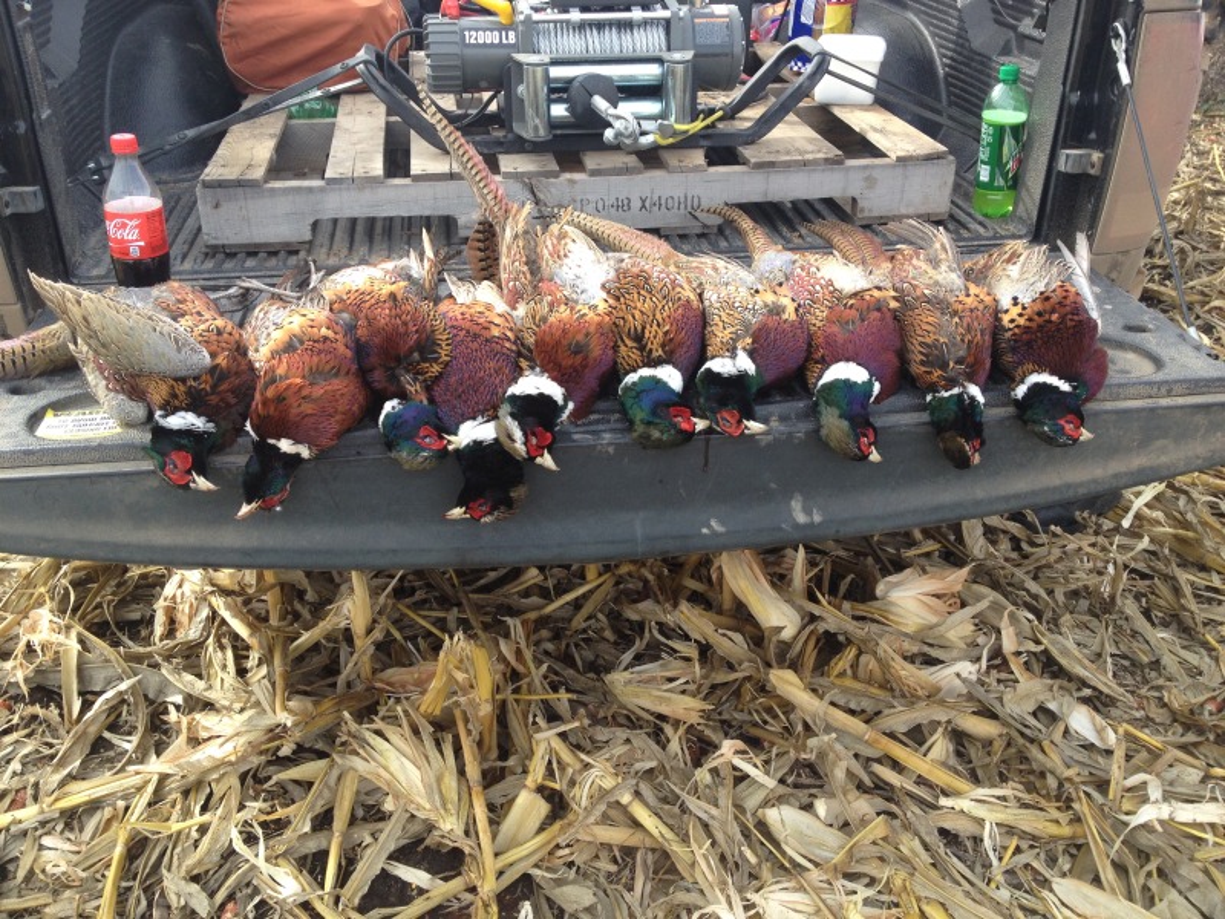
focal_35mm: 35
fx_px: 1239
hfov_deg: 52.6
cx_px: 612
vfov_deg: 40.7
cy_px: 460
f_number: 2.4
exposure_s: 1/258
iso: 50
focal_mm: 4.28
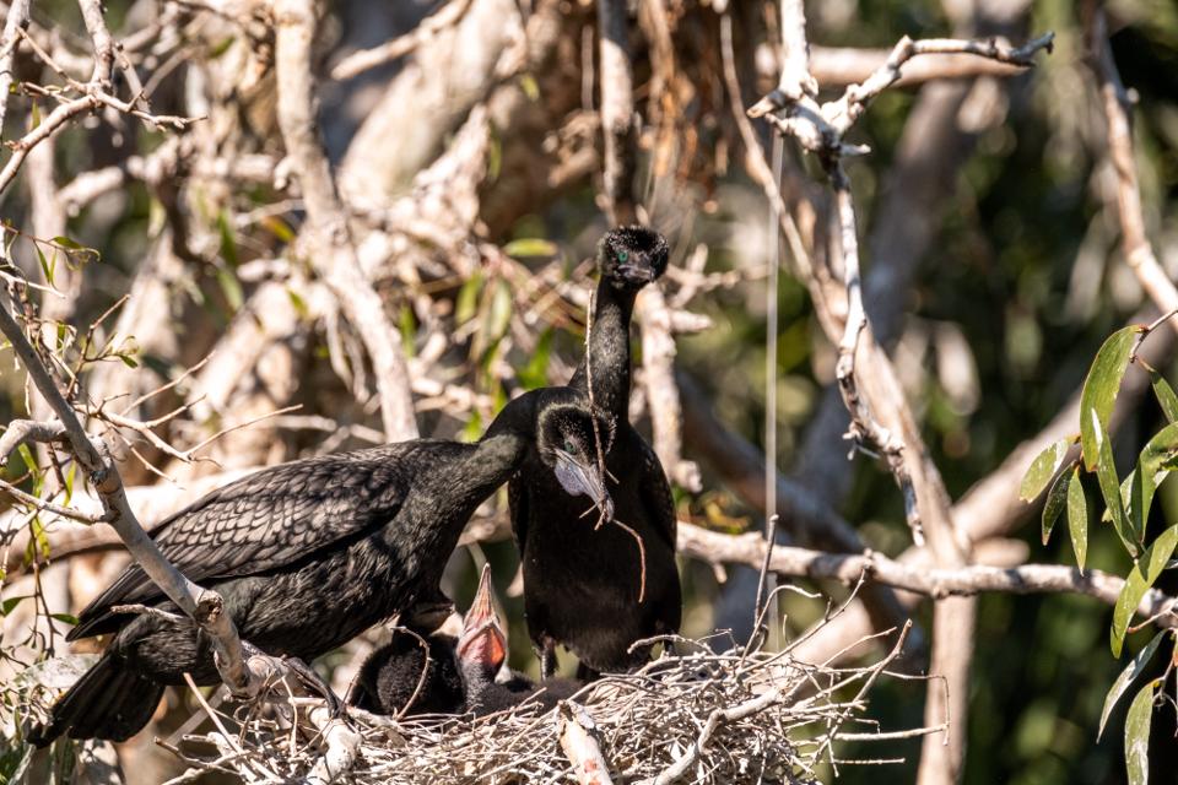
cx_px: 589
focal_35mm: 600
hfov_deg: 3.4
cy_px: 392
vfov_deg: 2.3
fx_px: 19632
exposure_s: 1/1000
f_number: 7.1
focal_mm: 400
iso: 640
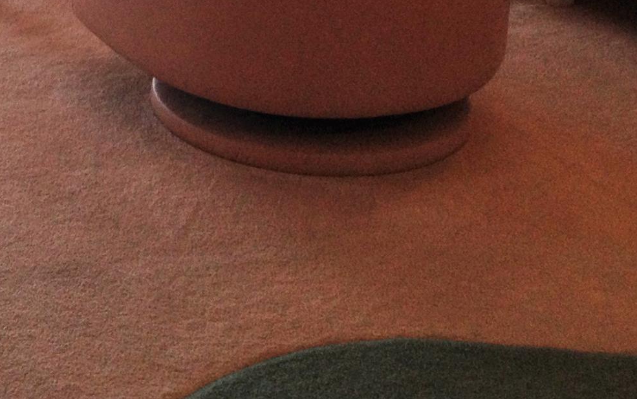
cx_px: 16
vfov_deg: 10.9
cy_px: -311
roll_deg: -0.3
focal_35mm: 113
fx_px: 1962
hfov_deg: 18.0
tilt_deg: -11.5
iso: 80
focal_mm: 4.28
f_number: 2.4
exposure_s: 1/120
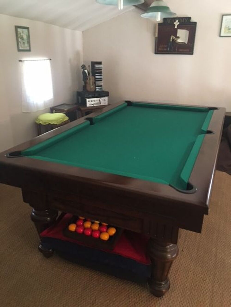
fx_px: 258
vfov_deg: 61.7
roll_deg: -0.5
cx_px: 116
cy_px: 154
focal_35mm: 29
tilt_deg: -21.6
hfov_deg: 48.2
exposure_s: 1/17
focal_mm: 4.15
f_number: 2.2
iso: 250
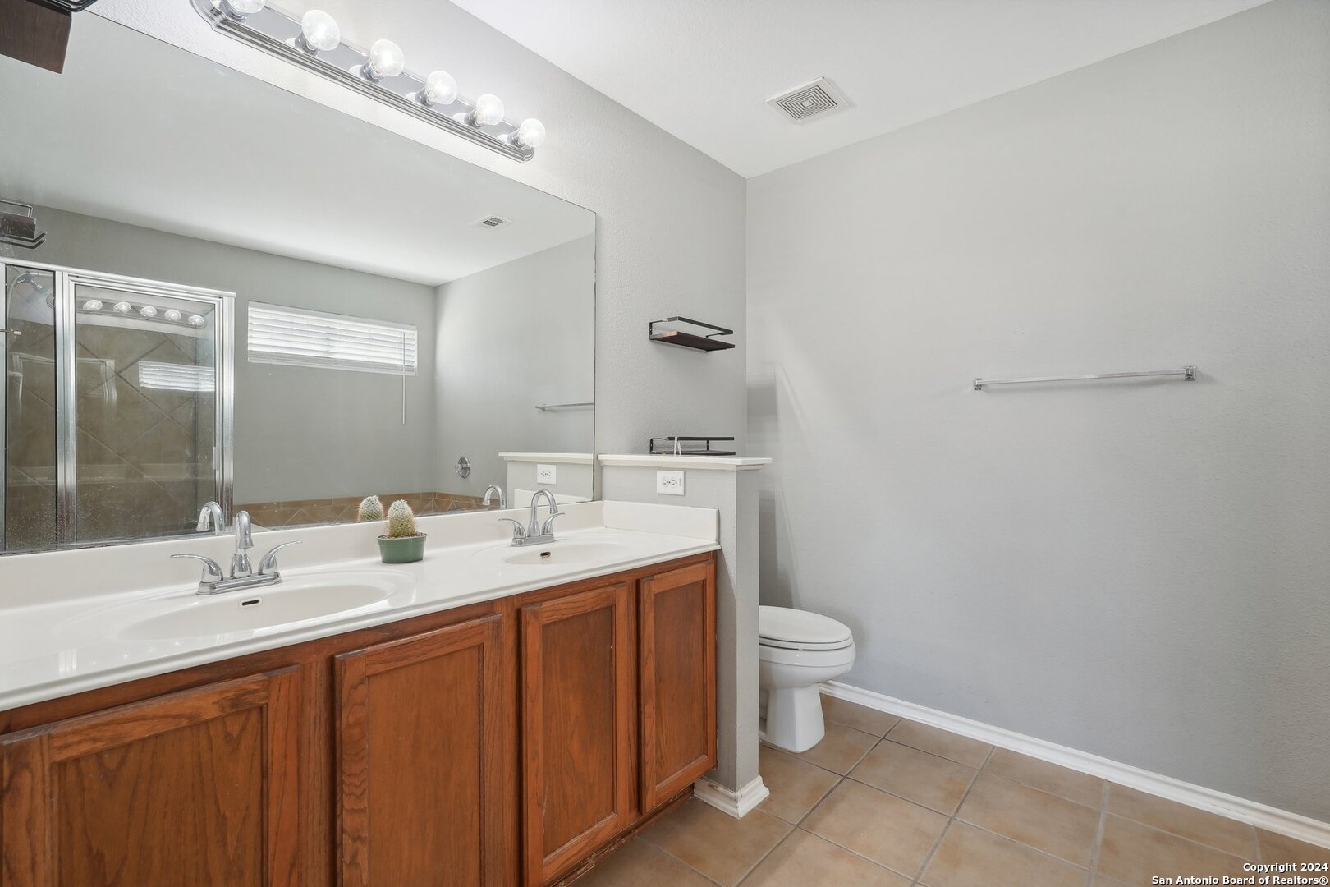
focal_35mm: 16
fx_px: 591
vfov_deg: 73.7
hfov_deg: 96.7
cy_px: 444
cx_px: 665
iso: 400
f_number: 8
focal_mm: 16
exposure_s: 1/20
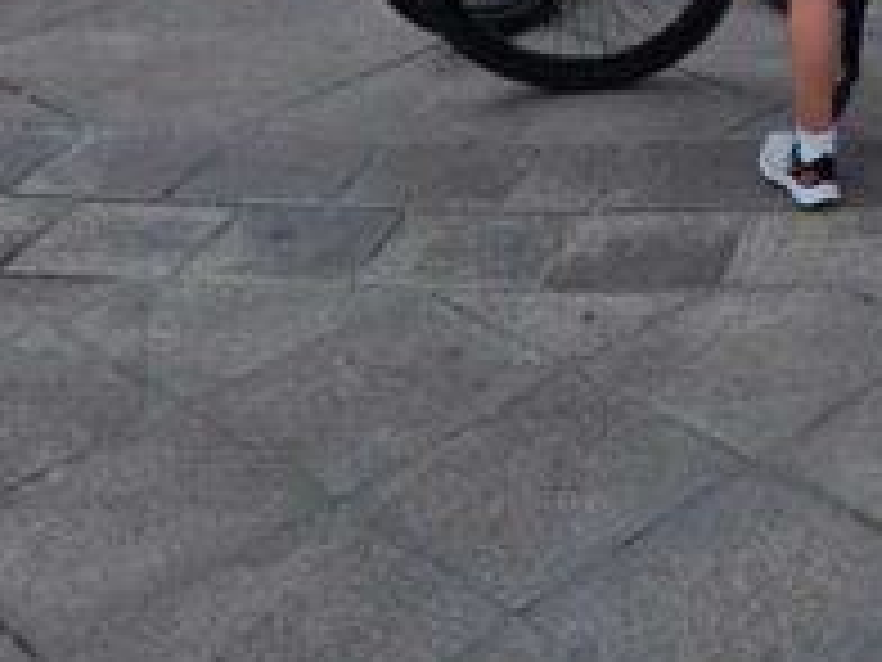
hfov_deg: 20.9
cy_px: -529
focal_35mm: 88
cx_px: 1040
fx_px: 2242
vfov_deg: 14.7
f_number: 1.7
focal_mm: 6.25
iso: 80
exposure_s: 1/1395
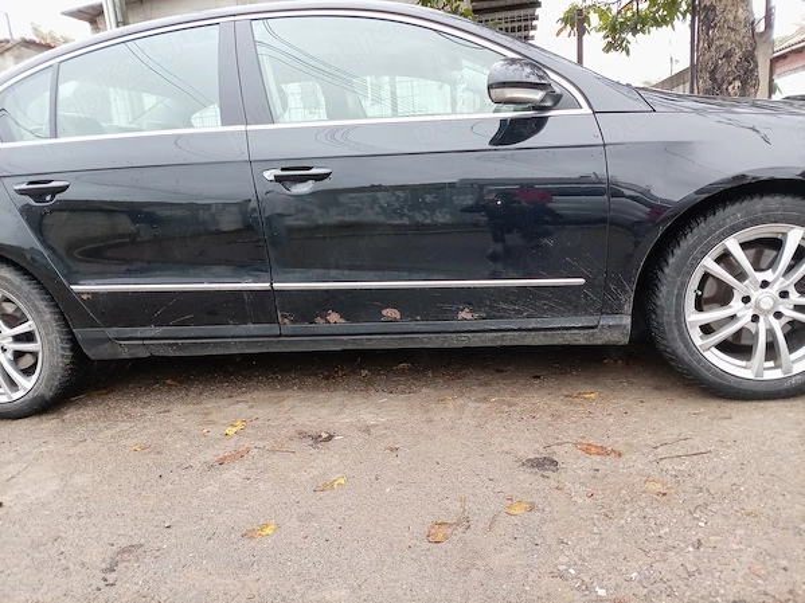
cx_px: 402
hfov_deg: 69.4
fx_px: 581
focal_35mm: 25
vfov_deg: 54.9
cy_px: 302
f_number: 1.8
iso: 150
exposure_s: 1/100
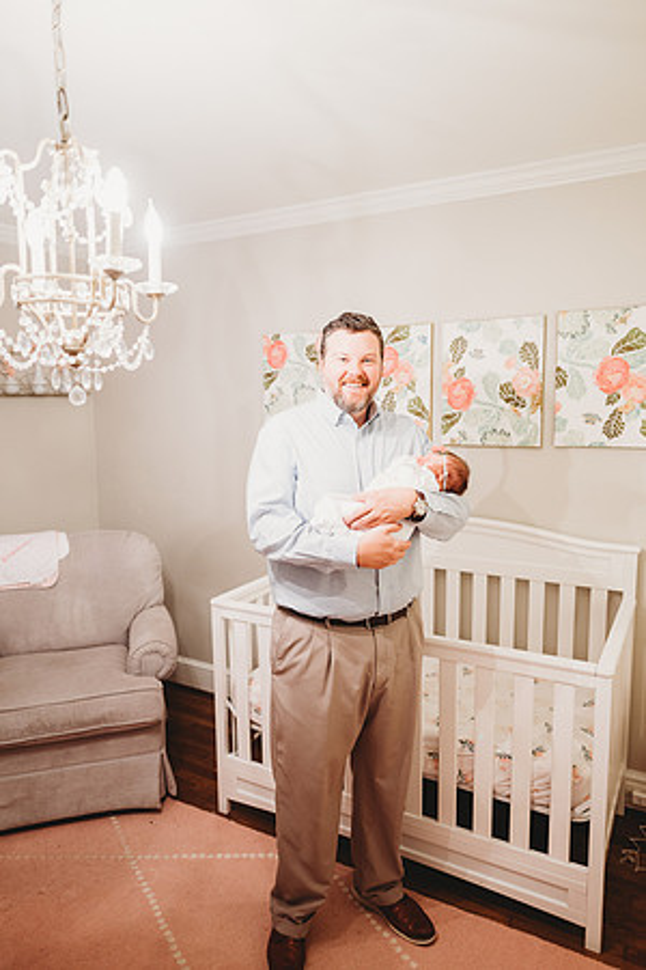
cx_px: 323
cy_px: 485
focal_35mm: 24
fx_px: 646
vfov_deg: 73.7
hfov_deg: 53.1
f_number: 2.2
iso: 1250
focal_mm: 24
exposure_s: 1/125
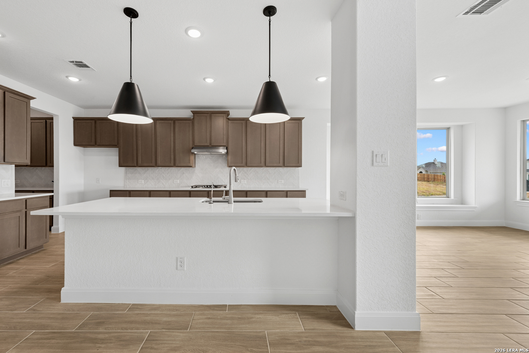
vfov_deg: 81.3
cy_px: 176
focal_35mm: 14
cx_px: 264
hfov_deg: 104.2
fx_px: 206
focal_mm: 14
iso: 100
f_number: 8
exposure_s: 1/30
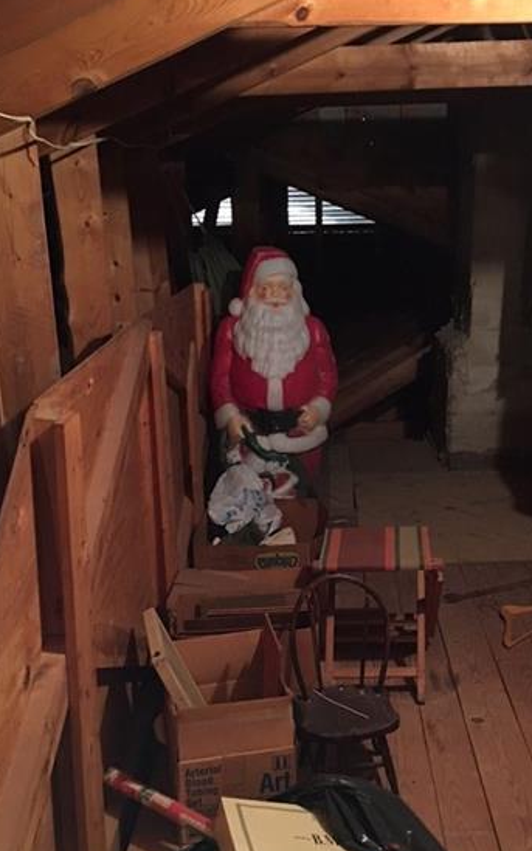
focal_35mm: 43
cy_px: 471
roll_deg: +0.8
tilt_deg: -14.8
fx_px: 998
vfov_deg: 46.1
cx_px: 363
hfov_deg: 29.6
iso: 125
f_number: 2.2
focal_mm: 4.15
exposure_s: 1/4
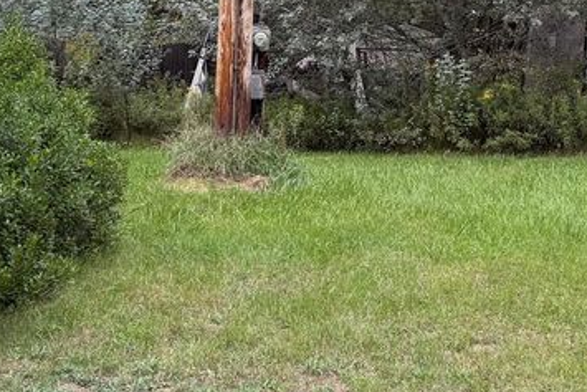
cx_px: 656
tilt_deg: +2.0
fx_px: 1174
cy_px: -46
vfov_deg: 18.2
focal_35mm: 72
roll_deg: -0.5
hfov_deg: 25.8
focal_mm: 6.76
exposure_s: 1/780
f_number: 1.78
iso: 100
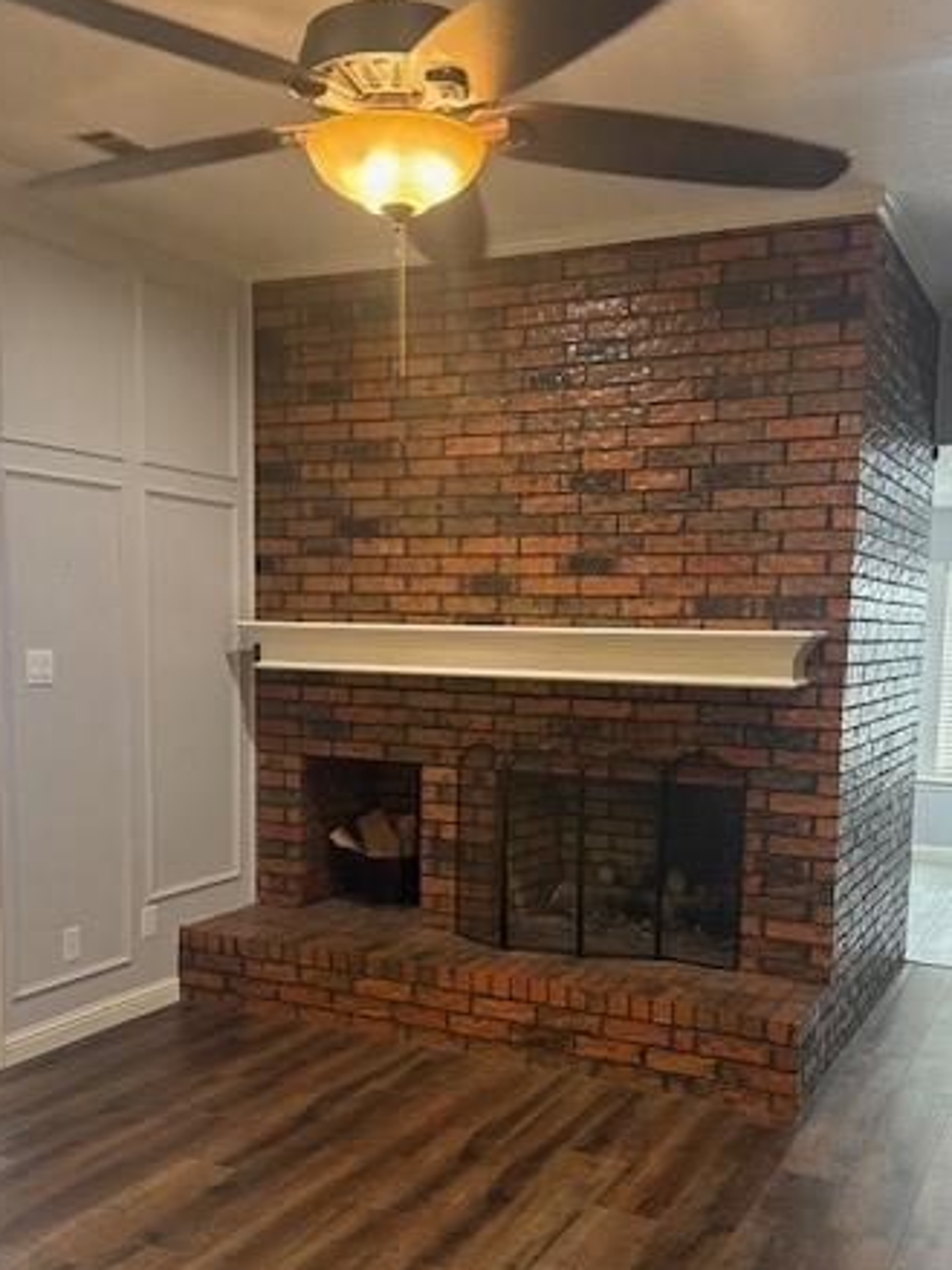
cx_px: 492
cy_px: 770
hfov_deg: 40.7
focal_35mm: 35
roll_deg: -1.9
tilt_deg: -5.4
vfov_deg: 52.2
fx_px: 1284
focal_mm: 6.76
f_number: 1.78
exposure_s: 1/60
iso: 250
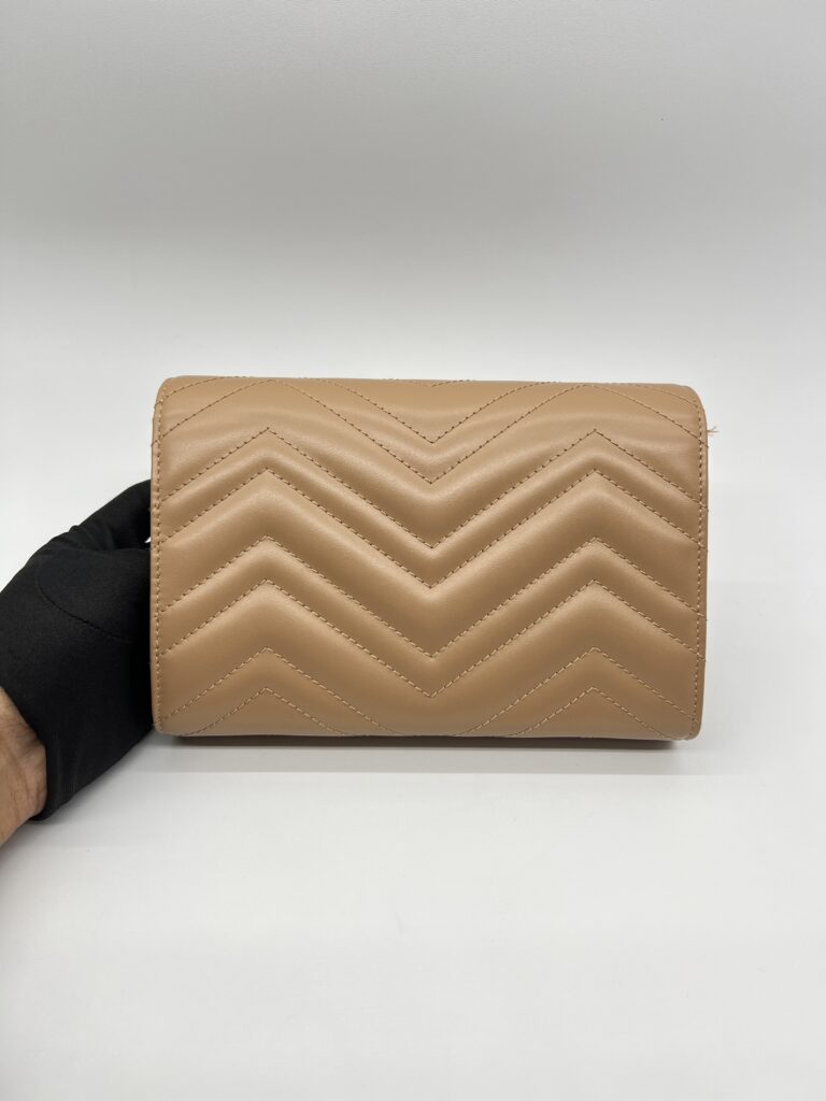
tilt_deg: -32.7
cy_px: 550
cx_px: 413
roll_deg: -2.3
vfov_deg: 67.3
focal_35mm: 26
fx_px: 827
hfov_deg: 53.1
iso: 32
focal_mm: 5.7
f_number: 1.5
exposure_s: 1/104
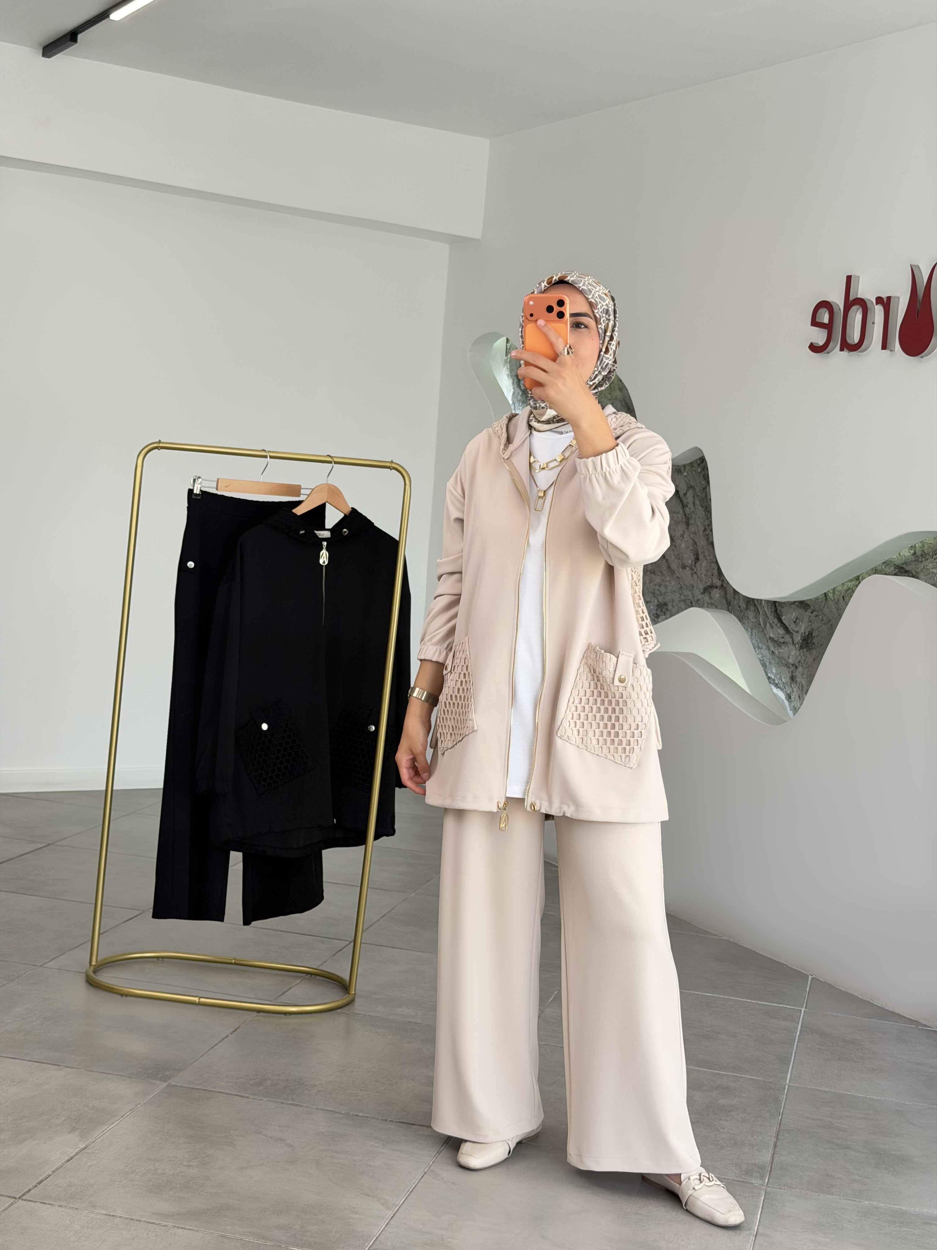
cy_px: 625
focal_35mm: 48
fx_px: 1732
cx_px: 468
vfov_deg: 39.7
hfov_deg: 30.3
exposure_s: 1/268
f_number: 1.78
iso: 64
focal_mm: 6.76
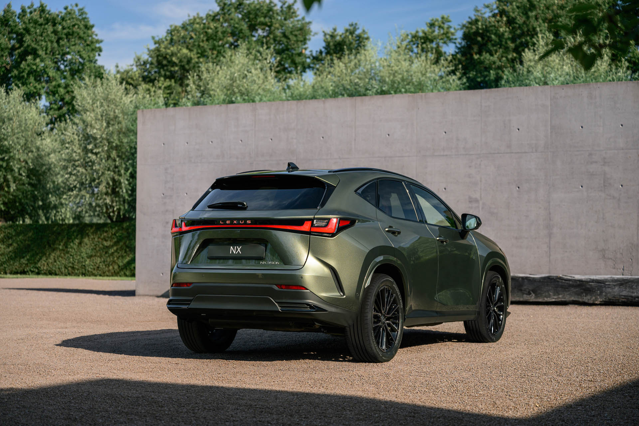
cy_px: 213
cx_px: 320
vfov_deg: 19.5
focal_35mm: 70
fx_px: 1242
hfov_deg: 28.8
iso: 160
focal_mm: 70
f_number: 3.2
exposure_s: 1/1000
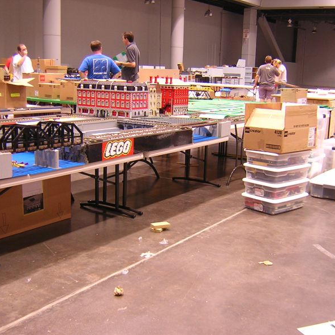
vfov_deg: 39.2
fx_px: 471
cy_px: 169
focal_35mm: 43
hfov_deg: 39.2
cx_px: 178
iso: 112
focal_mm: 4.7
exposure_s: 1/3.4
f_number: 2.6
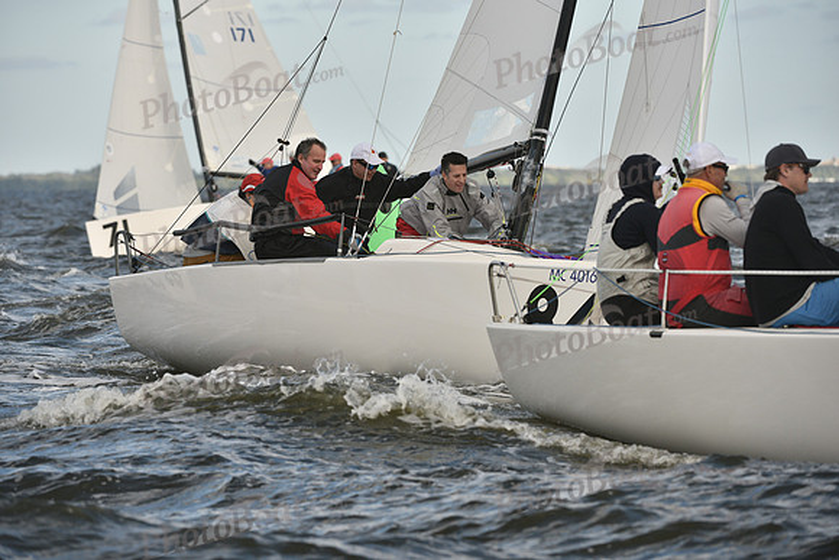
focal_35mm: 250
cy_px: 280
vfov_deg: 5.5
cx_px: 420
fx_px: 5827
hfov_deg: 8.2
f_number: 7.1
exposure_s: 1/1000
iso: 320
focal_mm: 250
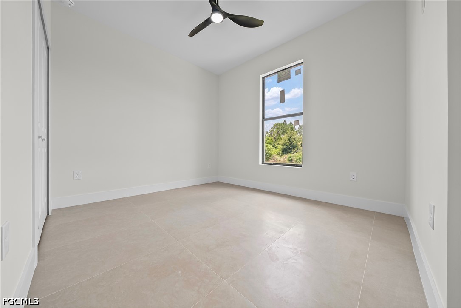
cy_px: 154
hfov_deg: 112.6
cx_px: 230
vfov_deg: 90.0
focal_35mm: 12
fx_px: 154
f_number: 9
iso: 200
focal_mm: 12
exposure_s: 1/15
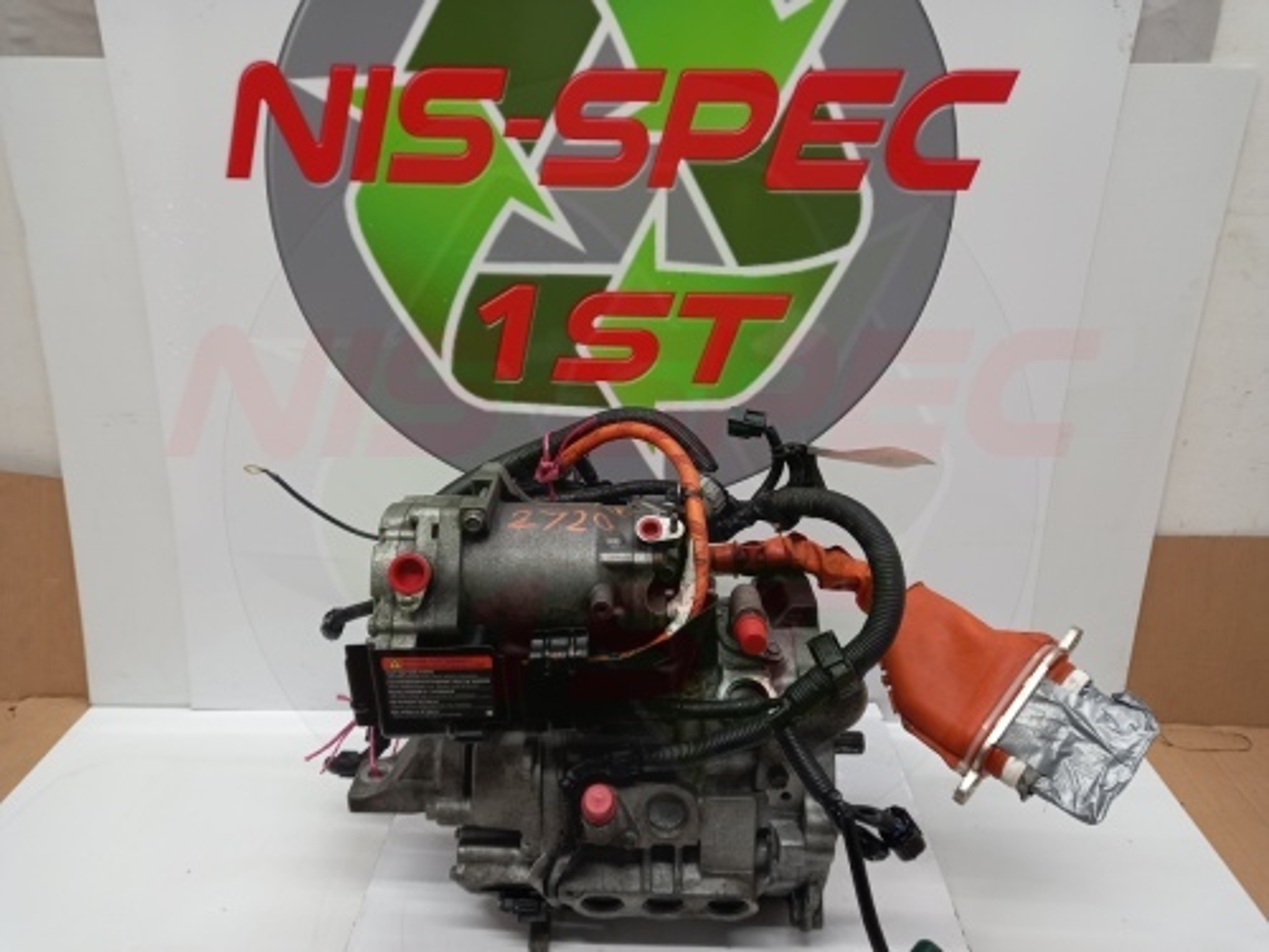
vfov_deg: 54.9
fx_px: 916
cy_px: 476
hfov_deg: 69.4
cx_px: 634
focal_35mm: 25
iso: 125
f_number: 2
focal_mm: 4.6
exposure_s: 1/50
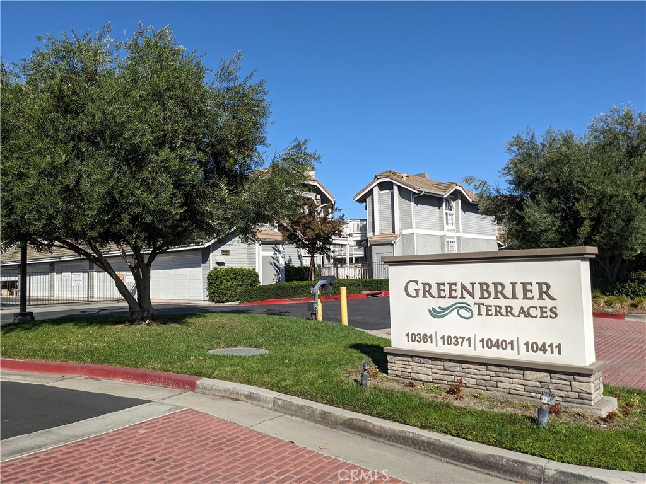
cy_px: 242
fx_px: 504
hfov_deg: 65.3
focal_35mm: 27
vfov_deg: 51.4
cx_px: 323
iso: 58
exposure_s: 1/4673
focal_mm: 4.38
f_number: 1.73
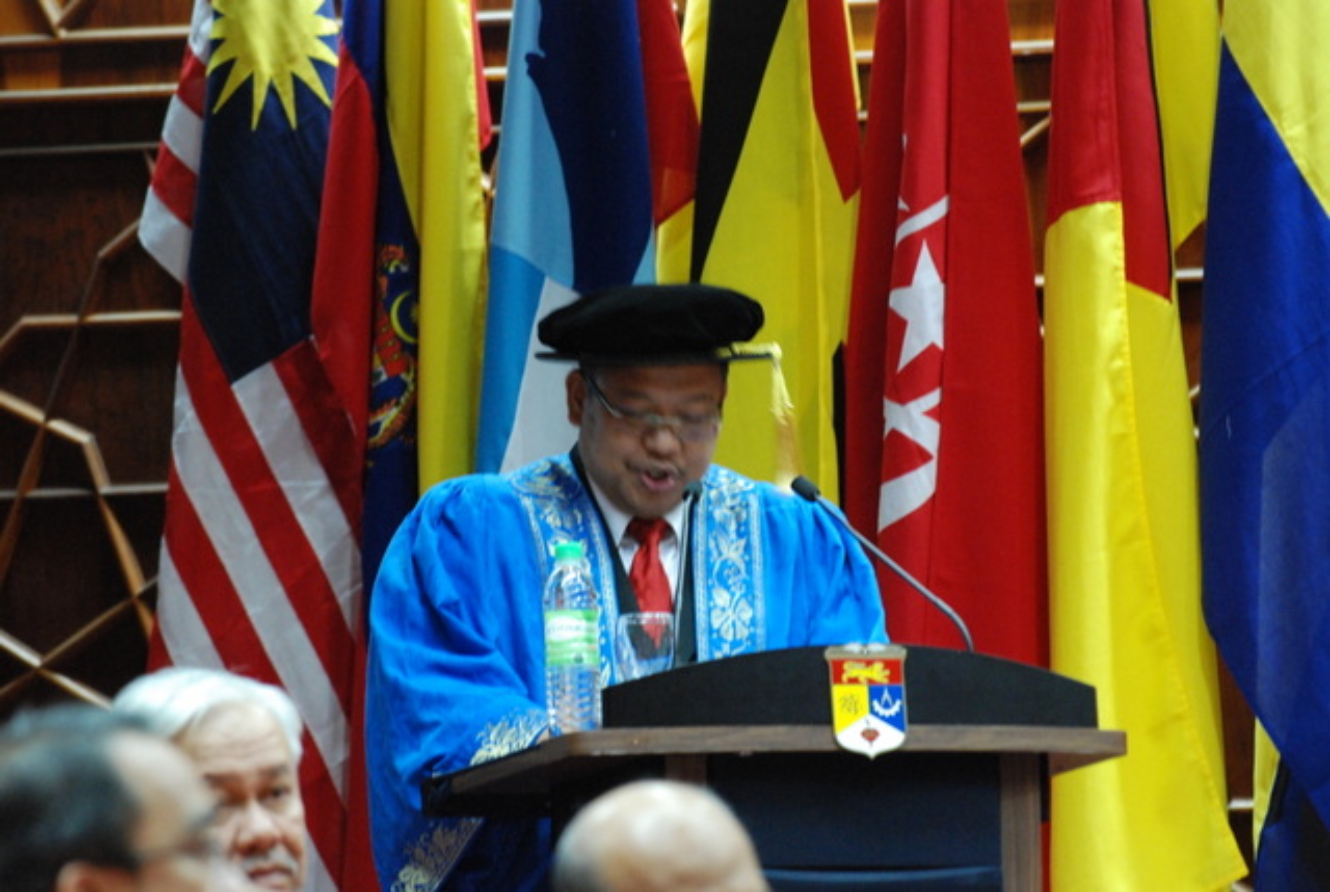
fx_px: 11101
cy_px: 446
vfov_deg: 4.6
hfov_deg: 6.9
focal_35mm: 300
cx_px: 665
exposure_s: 1/15
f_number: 4.5
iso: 1600
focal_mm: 200
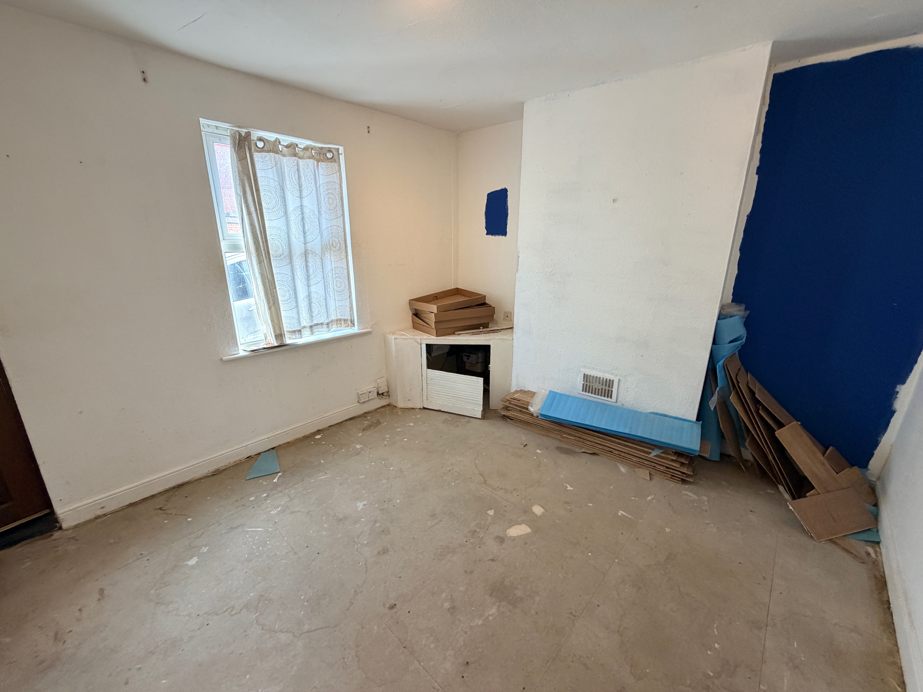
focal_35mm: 14
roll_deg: +0.0
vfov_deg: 85.7
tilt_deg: -15.7
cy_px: 346
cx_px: 462
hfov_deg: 102.1
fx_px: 373
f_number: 2.2
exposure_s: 1/121
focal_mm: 2.22
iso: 250
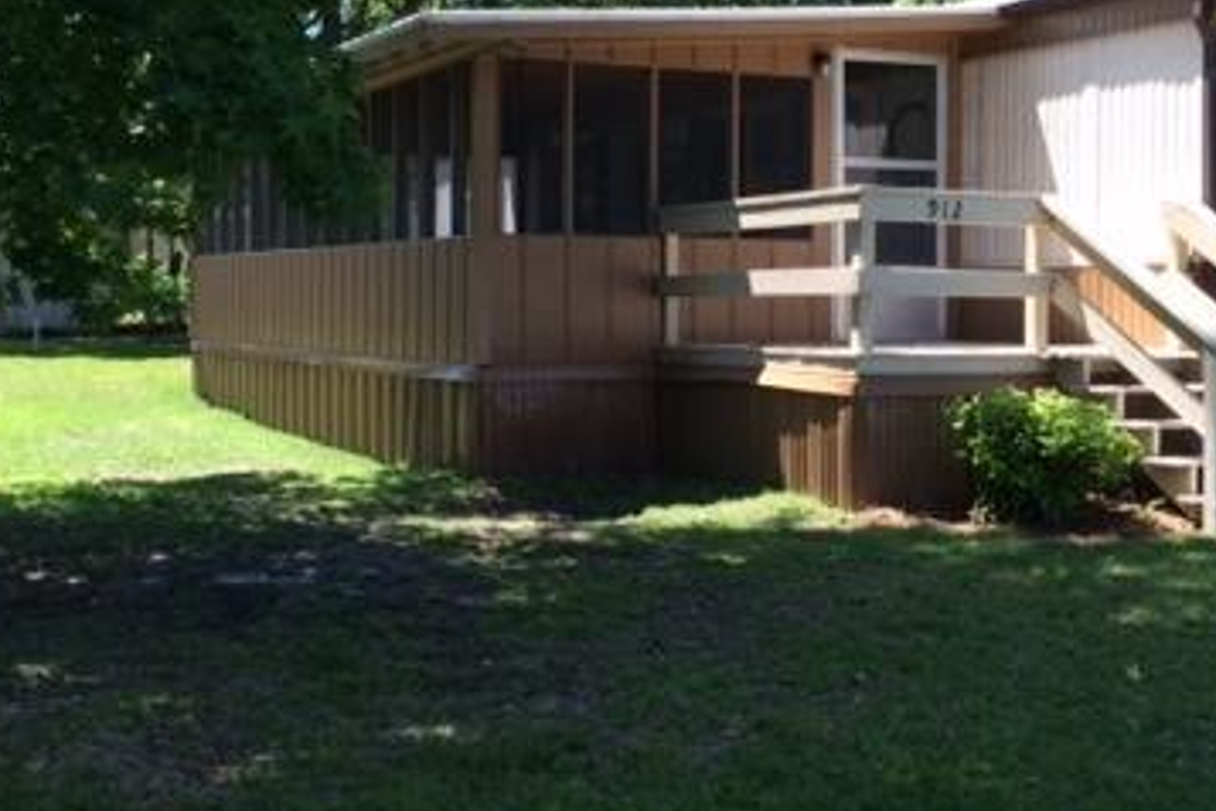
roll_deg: -0.1
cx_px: 664
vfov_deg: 25.0
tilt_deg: -1.7
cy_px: 310
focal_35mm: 54
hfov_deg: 36.8
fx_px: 1824
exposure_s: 1/519
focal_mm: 4.15
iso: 32
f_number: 2.2
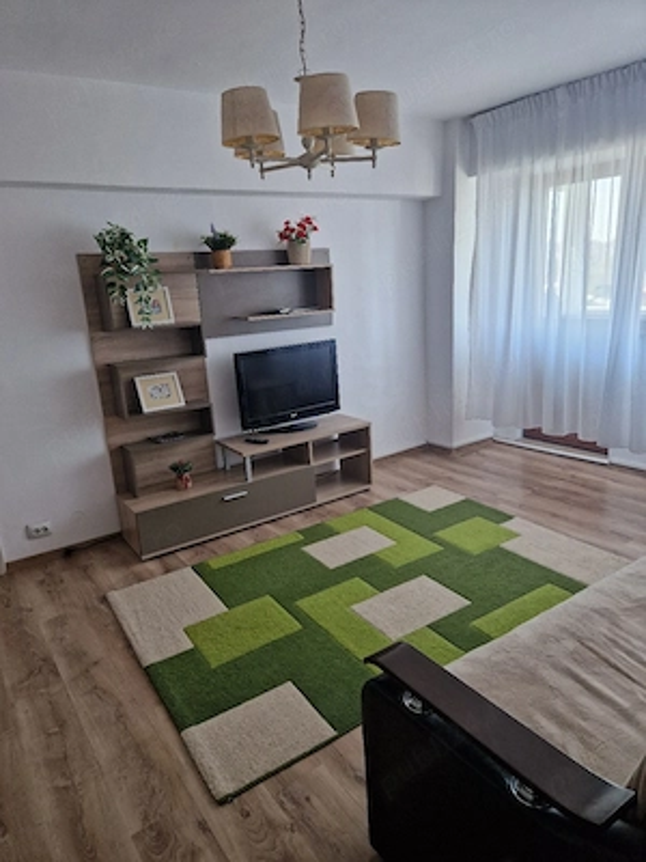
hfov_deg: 58.9
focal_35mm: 23
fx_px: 572
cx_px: 323
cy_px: 431
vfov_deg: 73.9
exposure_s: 1/182
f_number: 1.8
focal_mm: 5.4
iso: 160
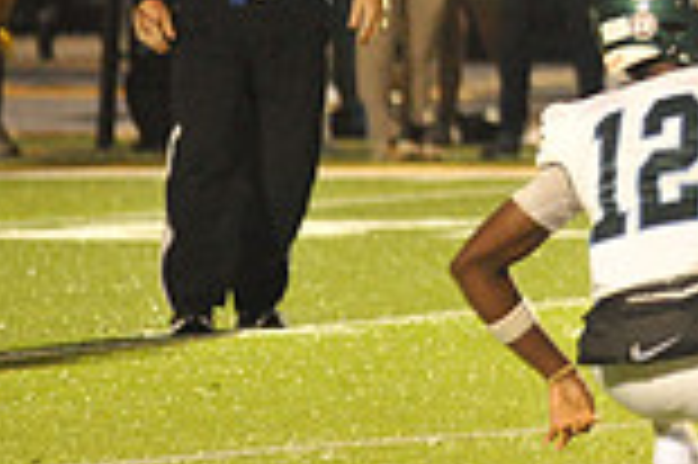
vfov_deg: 1.8
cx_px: 1288
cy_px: -9
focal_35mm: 747
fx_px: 14468
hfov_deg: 2.8
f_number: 4
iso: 6400
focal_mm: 200
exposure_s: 1/250
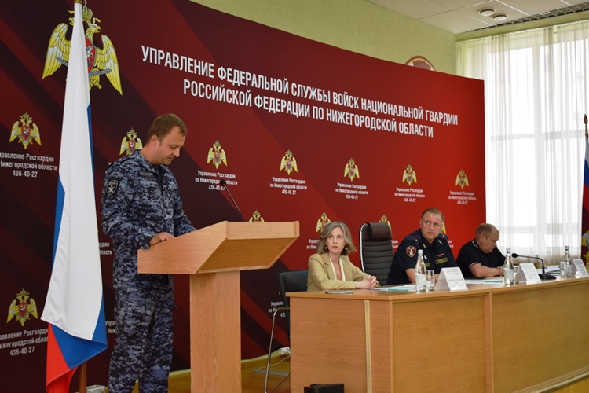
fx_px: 834
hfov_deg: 38.9
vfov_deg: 26.5
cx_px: 294
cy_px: 196
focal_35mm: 51
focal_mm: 34
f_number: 4.5
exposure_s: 1/250
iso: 640
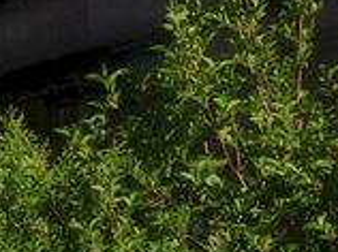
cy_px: -31
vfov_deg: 9.4
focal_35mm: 155
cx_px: -351
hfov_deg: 11.4
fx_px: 1511
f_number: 2.4
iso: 50
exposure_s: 1/1592
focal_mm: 4.28
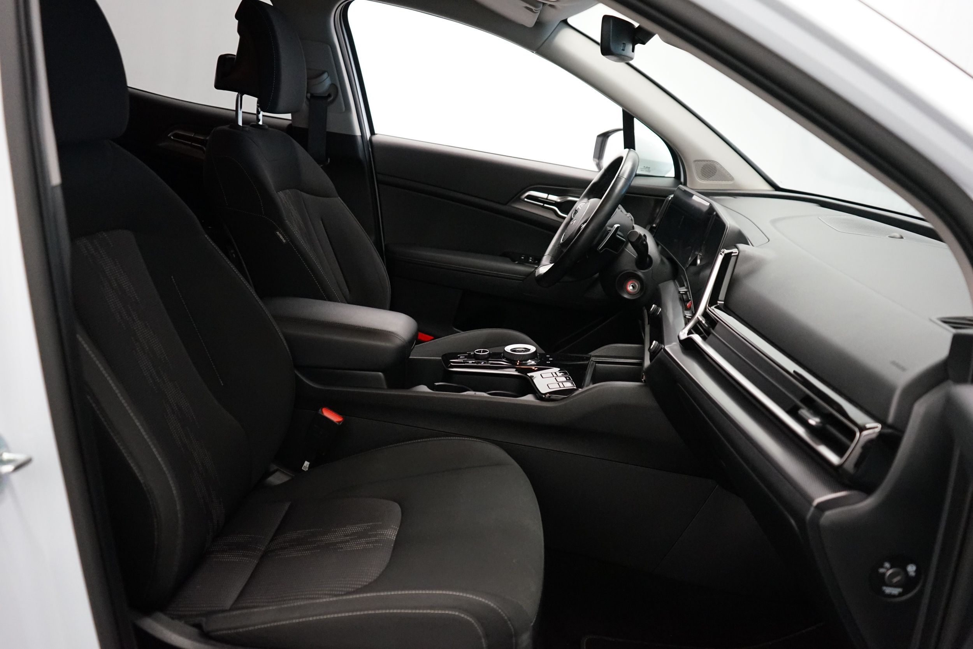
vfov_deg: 46.4
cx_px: 486
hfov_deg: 65.5
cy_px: 324
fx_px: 757
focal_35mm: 28
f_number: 3.5
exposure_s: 1/160
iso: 4000
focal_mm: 28
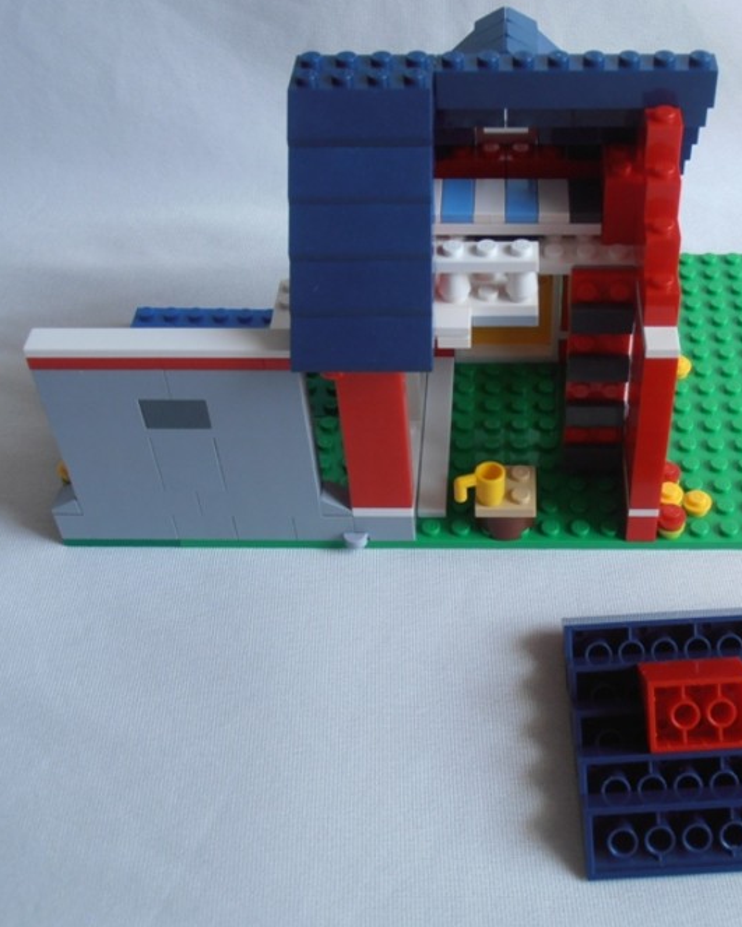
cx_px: 490
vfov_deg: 38.0
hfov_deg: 30.6
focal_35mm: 49
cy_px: 462
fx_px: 1344
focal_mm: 6.61
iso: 80
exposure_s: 1/60
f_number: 3.9
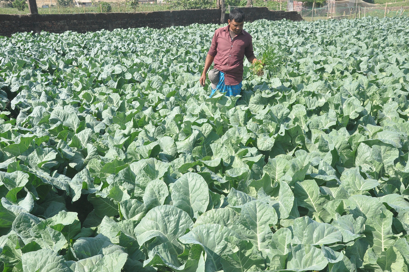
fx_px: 426
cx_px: 204
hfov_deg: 51.3
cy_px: 136
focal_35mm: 38
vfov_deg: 35.4
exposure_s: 1/320
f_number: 14
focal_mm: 25
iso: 640
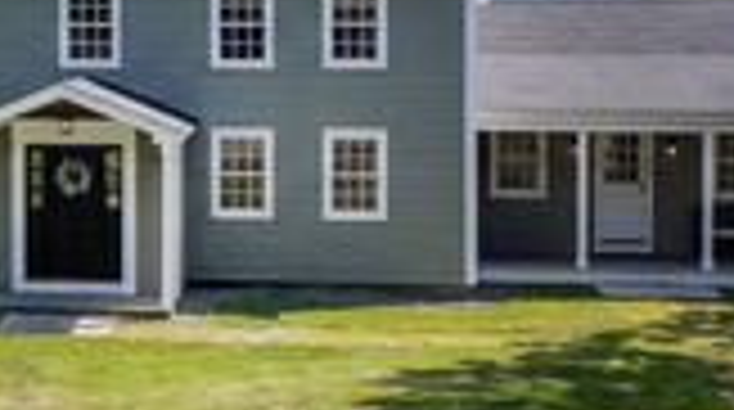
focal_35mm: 61
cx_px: 23
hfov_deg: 32.1
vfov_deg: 19.4
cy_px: 70
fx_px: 1185
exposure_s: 1/320
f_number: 2.8
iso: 110
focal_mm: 8.38
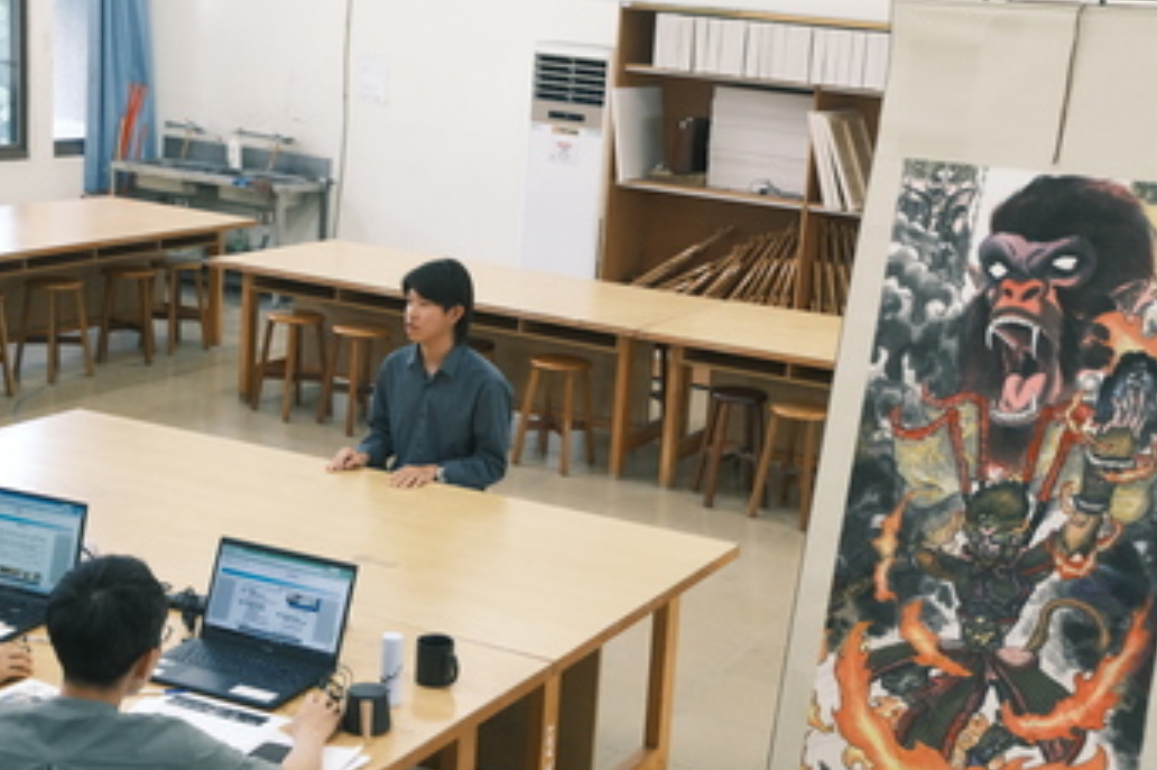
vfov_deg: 23.7
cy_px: 419
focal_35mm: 57
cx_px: 612
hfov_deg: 35.1
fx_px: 1831
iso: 2000
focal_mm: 32.6
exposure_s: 1/100
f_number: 4.3
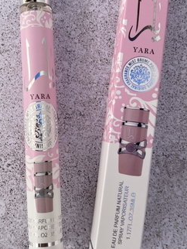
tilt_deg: -84.9
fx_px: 309
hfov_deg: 33.6
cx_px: 90
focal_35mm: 43
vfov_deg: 43.8
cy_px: 113
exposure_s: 1/1412
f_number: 1.8
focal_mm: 4.25
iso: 32
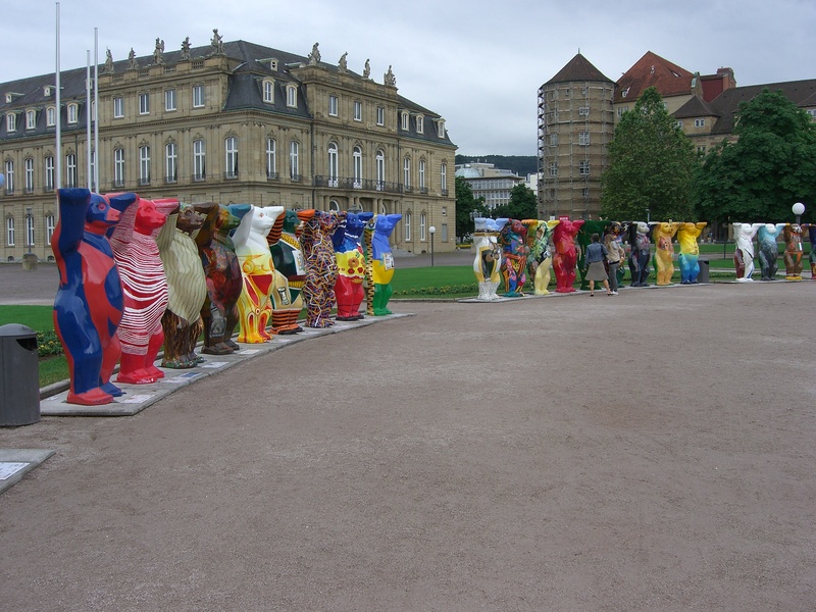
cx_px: 408
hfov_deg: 49.0
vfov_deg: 37.7
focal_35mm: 38
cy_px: 306
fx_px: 896
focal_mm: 7.9
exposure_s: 1/125
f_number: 4
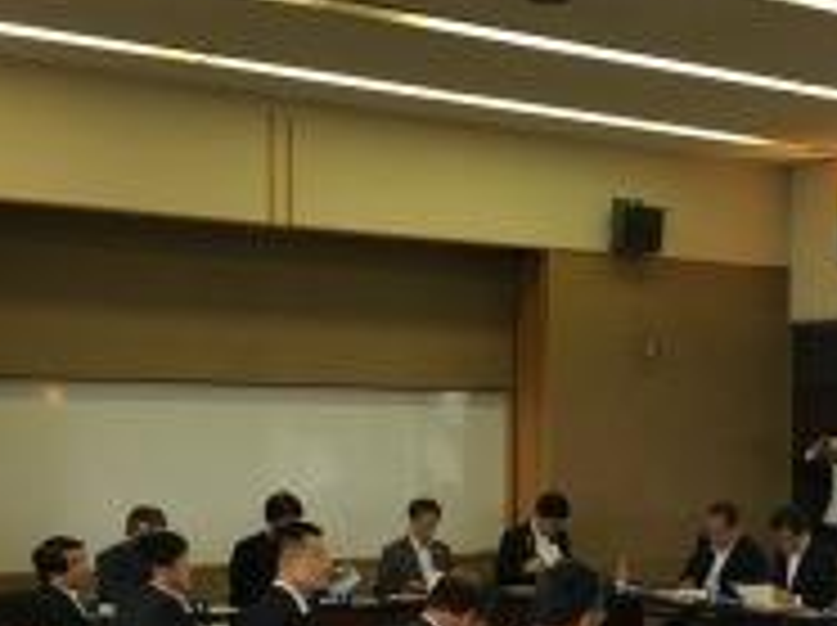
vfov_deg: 20.8
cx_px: 716
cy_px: 464
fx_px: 1690
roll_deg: -0.4
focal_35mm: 70
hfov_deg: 27.1
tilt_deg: -0.9
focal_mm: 4.15
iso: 50
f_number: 2.2
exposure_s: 1/30
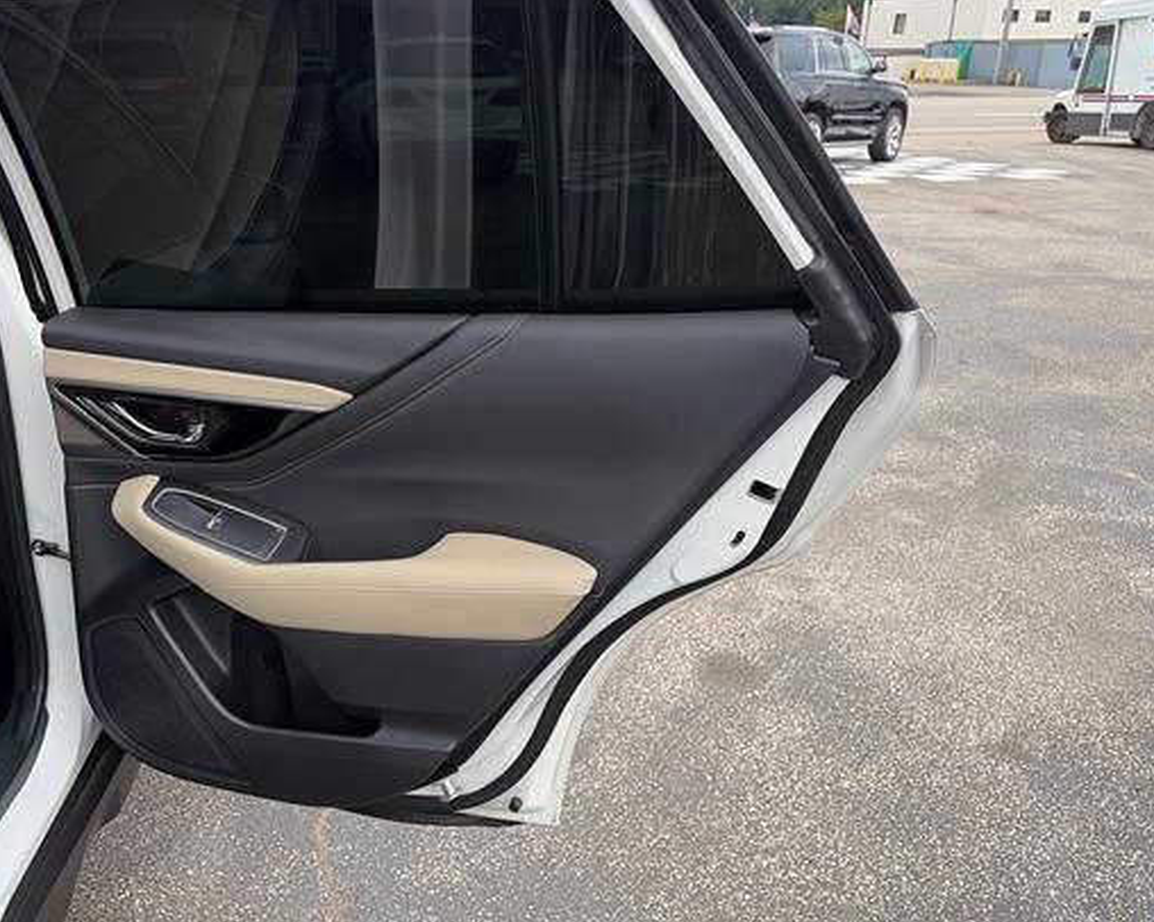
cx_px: 448
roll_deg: -2.7
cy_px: 431
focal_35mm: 32
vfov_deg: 45.7
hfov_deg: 55.2
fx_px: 1093
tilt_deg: -14.5
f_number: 1.6
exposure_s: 1/596
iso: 50
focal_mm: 5.96
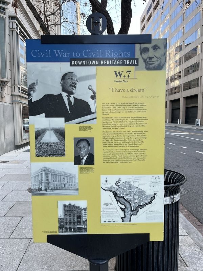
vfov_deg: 67.3
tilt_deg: -4.2
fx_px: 203
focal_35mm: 26
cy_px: 136
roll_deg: +0.1
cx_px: 102
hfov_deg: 53.1
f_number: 1.6
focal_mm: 5.1
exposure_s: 1/228
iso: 40
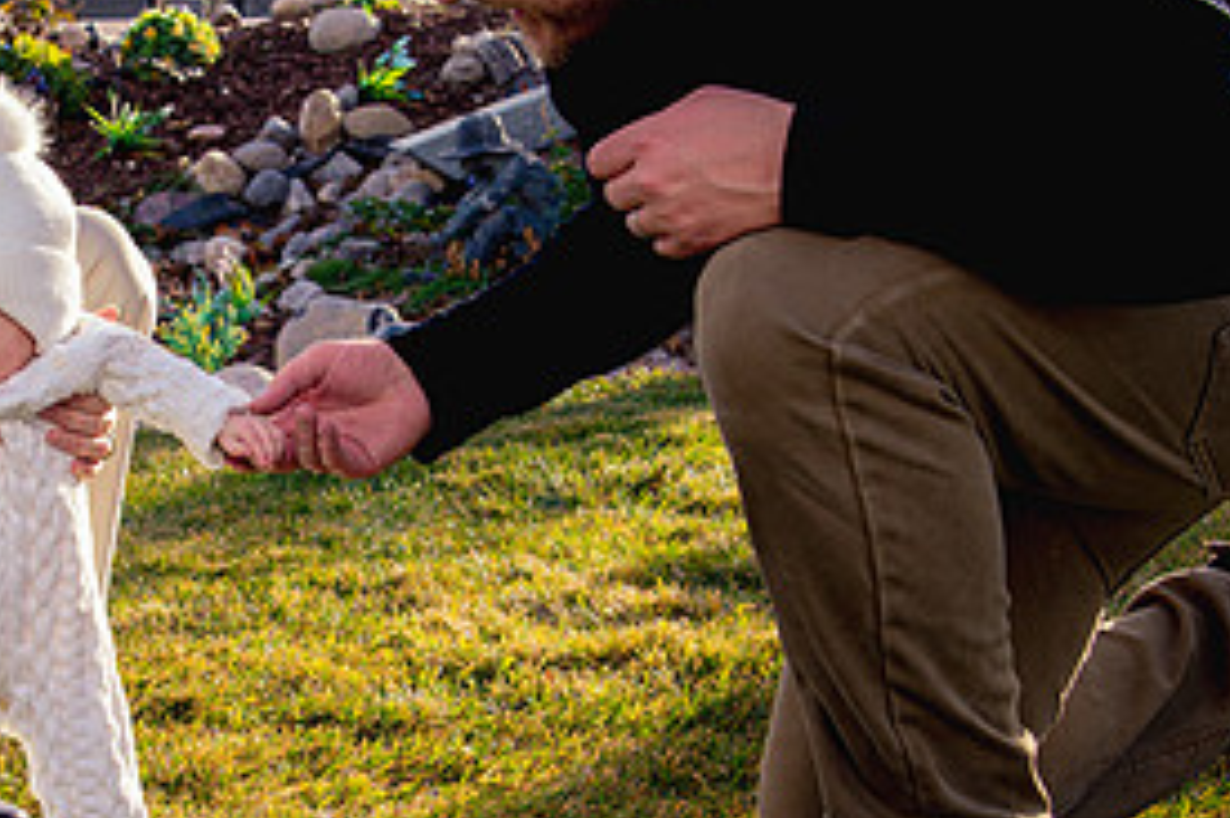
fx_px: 3312
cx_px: 212
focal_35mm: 97
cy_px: 455
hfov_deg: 20.7
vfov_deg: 14.1
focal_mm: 38
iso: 500
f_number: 8
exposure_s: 1/250
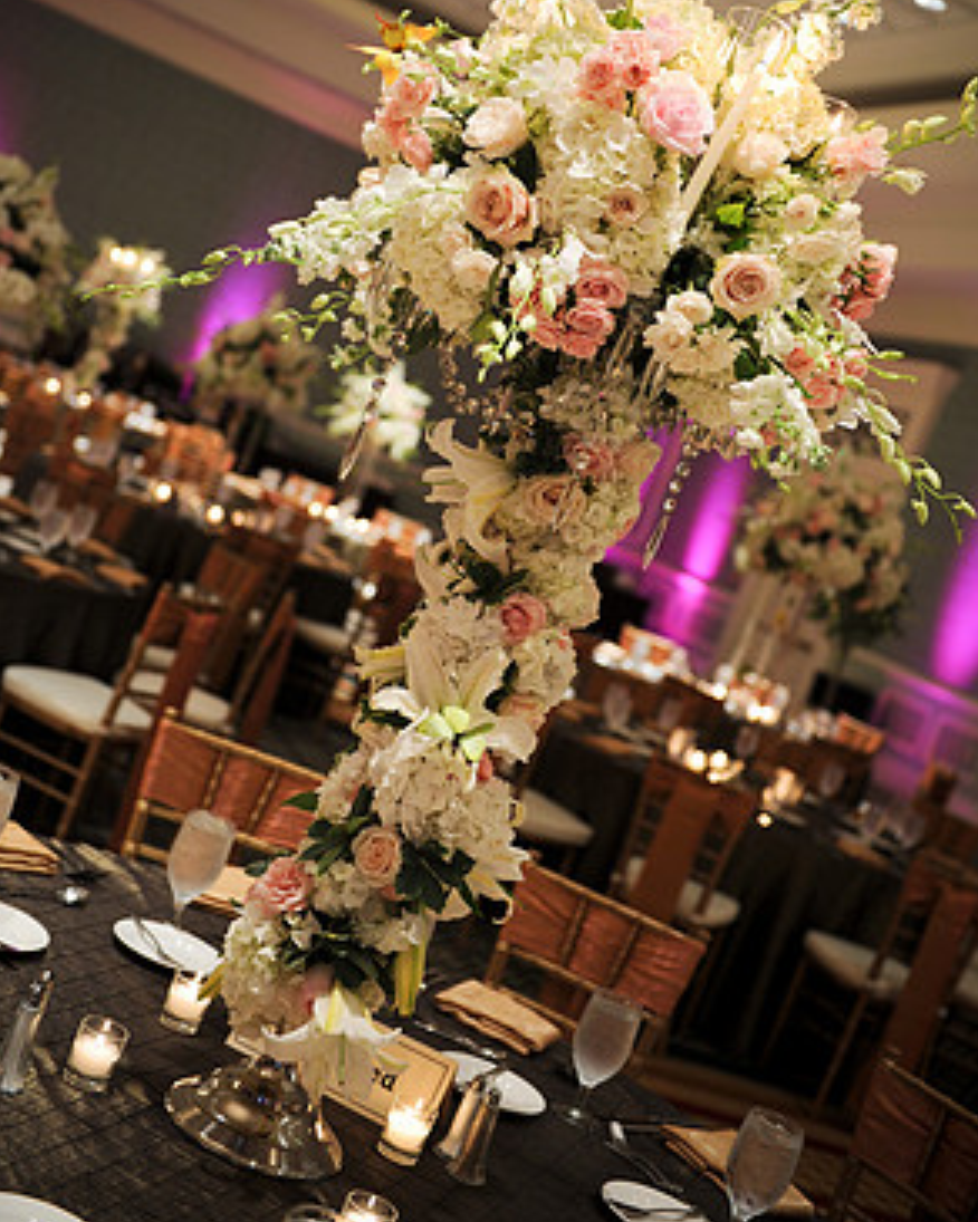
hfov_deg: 29.1
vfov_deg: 35.9
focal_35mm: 52
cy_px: 489
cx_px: 487
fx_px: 1881
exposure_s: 1/30
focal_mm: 45
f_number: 2.8
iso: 640
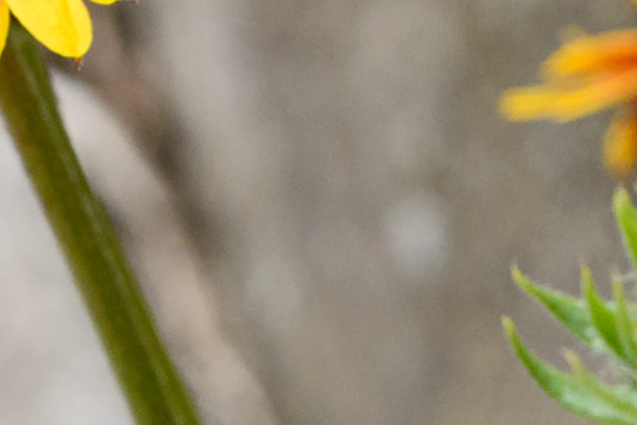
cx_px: 256
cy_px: -162
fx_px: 7682
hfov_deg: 4.7
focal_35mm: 434
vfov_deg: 3.2
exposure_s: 1/1000
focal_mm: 90
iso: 800
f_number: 11
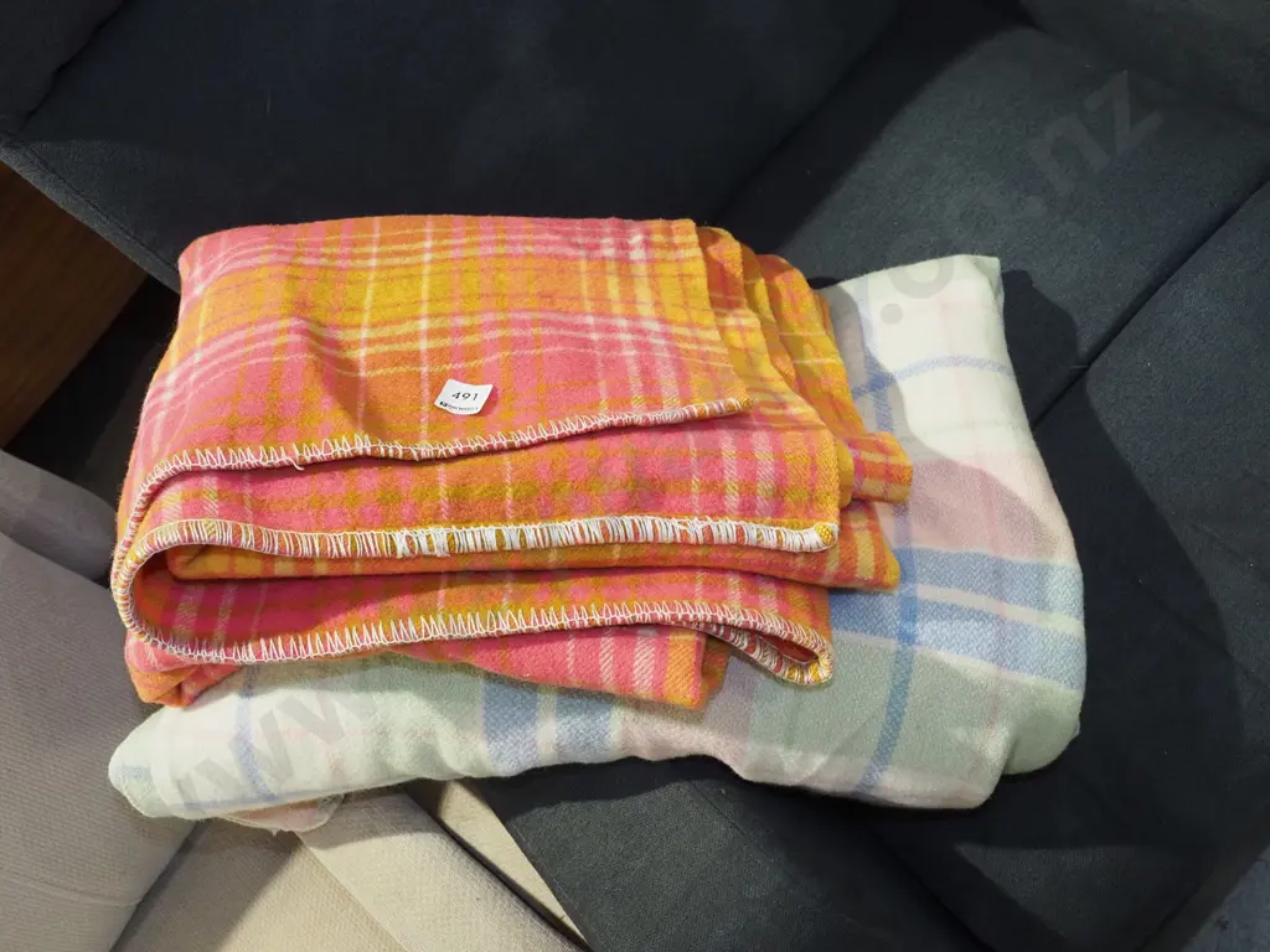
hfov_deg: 49.0
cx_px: 635
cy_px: 476
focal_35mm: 38
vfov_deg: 37.7
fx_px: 1394
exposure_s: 1/60
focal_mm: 19
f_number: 5.6
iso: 2000
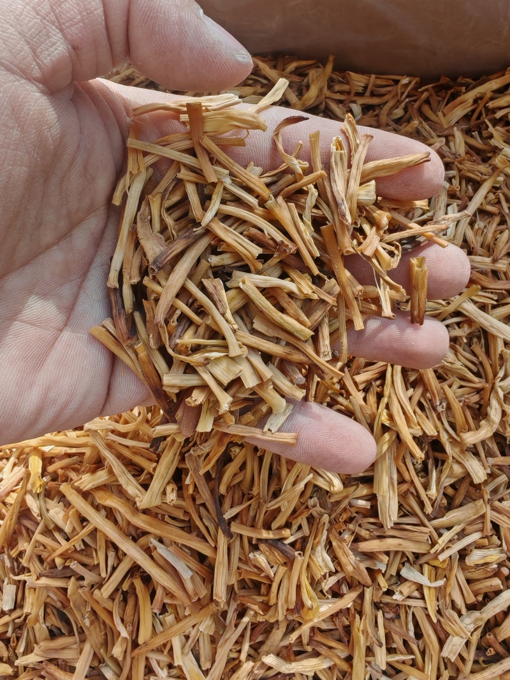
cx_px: 255
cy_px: 340
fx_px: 530
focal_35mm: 27
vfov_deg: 65.3
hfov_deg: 51.3
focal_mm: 1.96
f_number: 2.2
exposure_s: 1/370
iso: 50
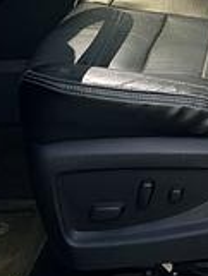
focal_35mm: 149
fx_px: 1192
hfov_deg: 9.9
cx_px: 166
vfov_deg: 12.7
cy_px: -122
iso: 1250
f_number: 1.78
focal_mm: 6.76
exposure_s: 1/15
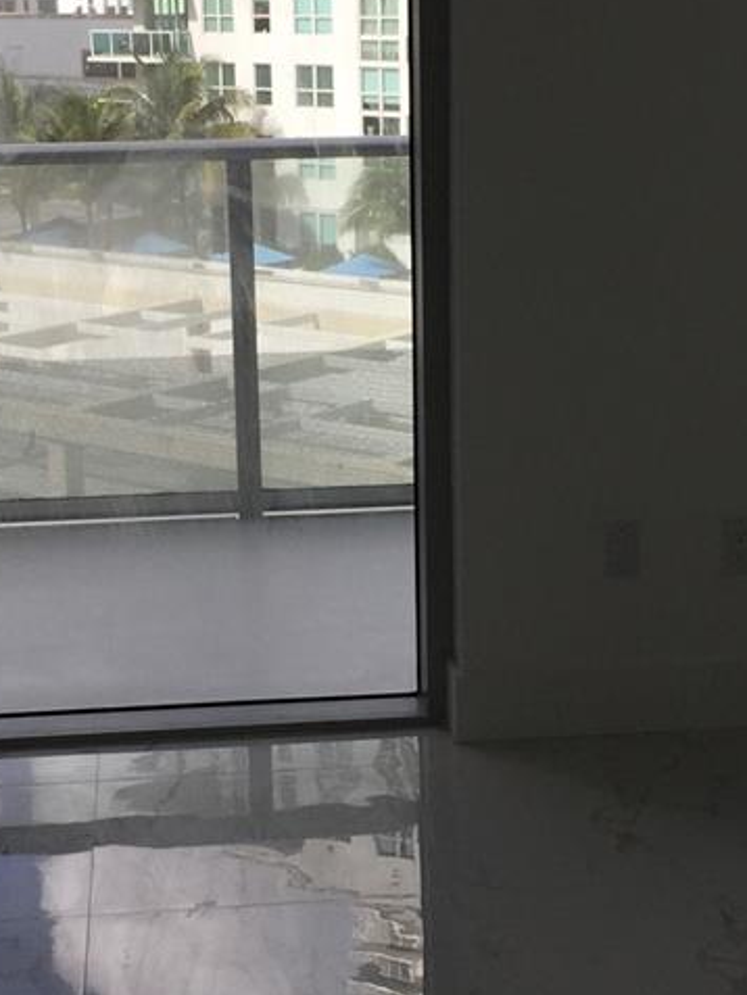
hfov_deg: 20.2
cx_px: 374
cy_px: 503
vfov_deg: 26.7
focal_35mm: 73
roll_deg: +1.6
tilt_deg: -13.5
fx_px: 2099
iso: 32
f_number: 2.2
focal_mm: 4.15
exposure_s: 1/527
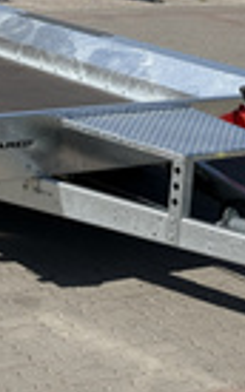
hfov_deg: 10.1
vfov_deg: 16.1
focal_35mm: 129
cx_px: -3
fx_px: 1381
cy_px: 64
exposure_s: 1/7874
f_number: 1.78
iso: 80
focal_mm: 6.76
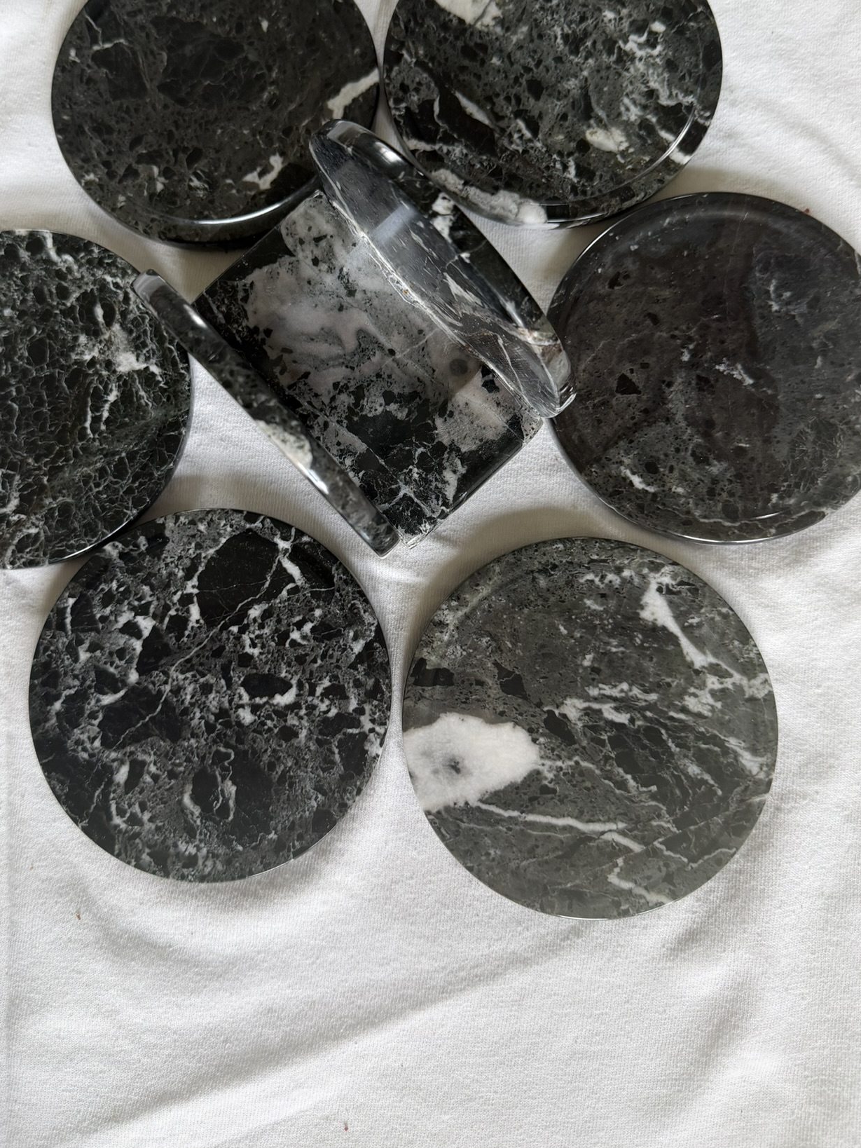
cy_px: 459
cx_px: 392
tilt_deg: -80.4
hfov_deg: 46.8
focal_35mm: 30
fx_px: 995
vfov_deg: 59.5
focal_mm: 6.76
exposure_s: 1/121
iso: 160
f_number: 1.78
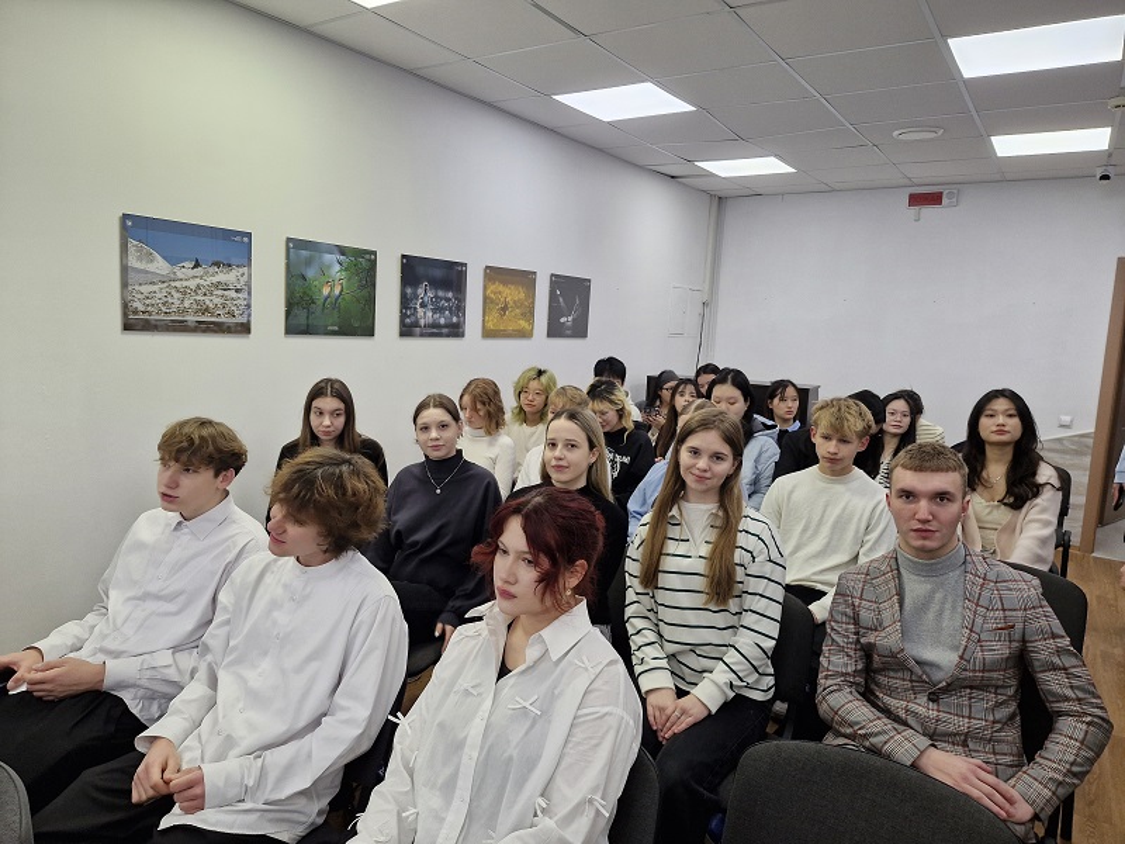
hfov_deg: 73.9
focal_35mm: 23
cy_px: 422
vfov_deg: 58.9
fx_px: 747
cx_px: 562
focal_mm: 5.54
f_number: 1.8
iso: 160
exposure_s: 1/100
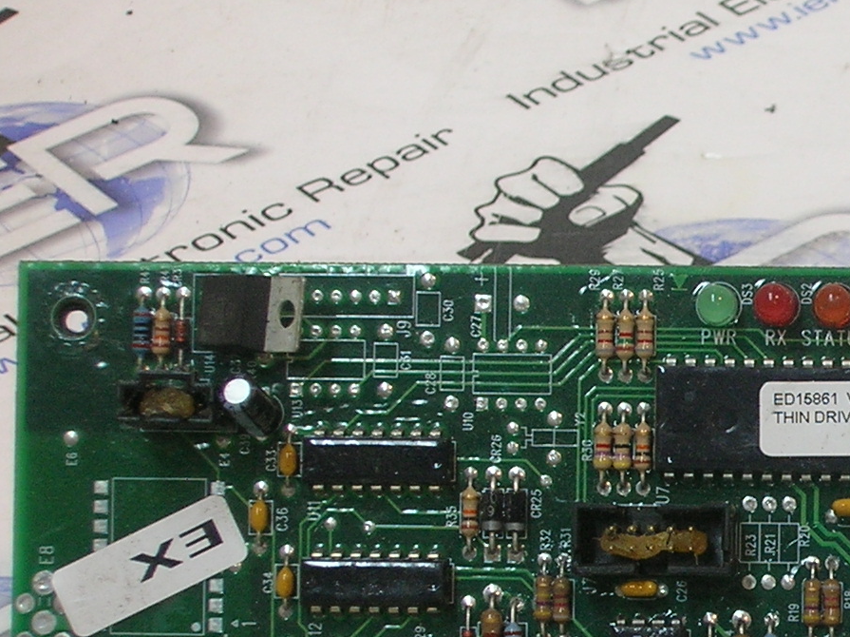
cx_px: 1024
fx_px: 3951
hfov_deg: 12.0
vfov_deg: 9.2
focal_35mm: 161
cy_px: 470
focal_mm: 10.4
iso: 72
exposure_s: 1/4.3
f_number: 3.6
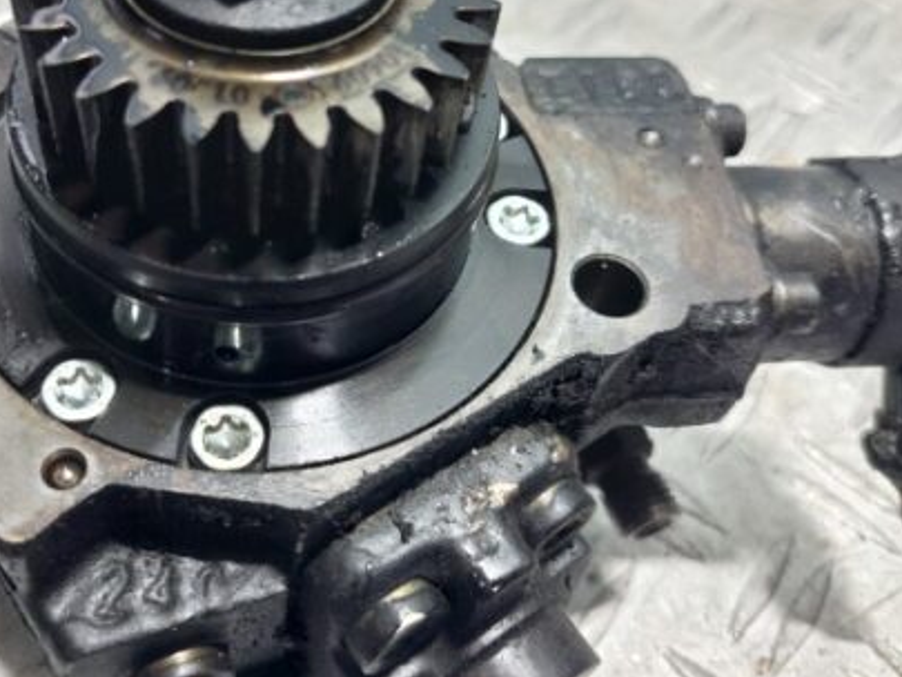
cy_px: 258
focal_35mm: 37
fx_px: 964
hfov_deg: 49.6
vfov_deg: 38.5
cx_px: 334
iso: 125
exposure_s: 1/50
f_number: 1.8
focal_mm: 5.23
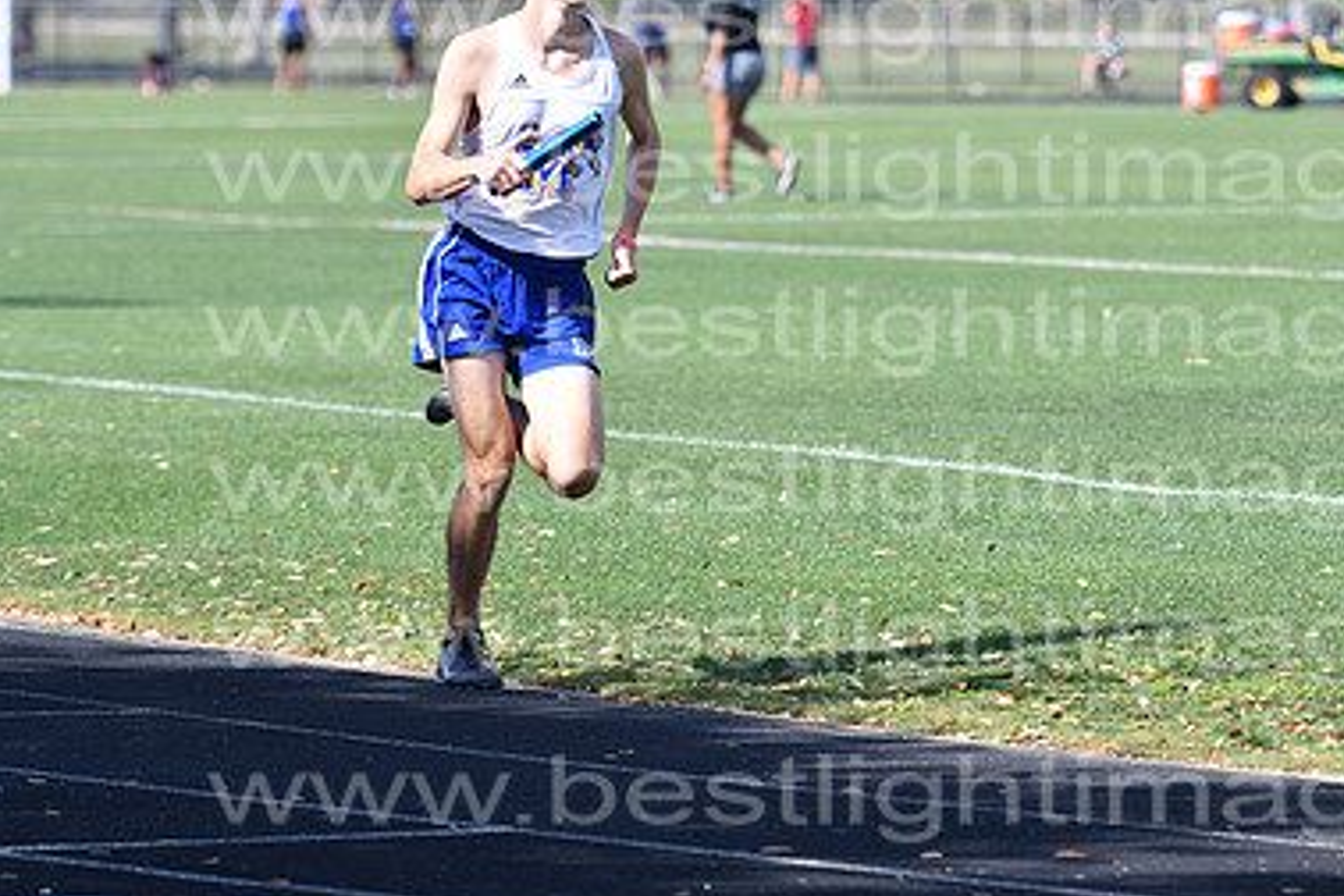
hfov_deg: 7.3
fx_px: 10490
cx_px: 1017
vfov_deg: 4.9
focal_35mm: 281
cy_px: 254
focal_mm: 122
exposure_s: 1/2000
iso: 200
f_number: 4
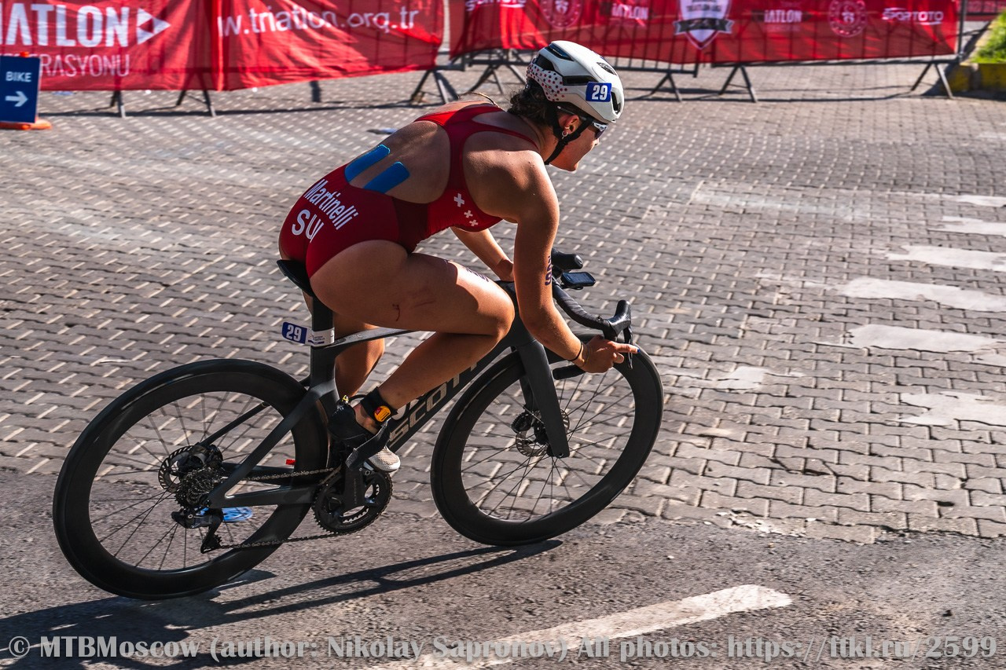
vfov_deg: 19.5
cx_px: 503
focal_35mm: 70
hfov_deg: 28.8
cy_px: 335
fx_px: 1956
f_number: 8
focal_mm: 70
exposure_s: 1/1000
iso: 200
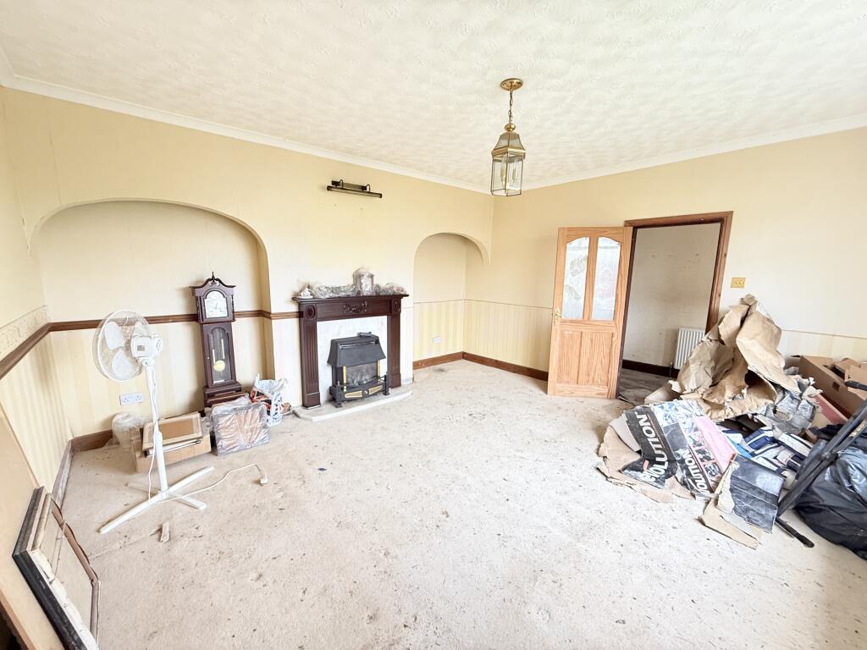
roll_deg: -0.2
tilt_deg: -10.5
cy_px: 325
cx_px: 434
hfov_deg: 102.1
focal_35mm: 14
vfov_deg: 85.7
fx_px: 351
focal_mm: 2.22
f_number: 2.2
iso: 250
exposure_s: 1/99
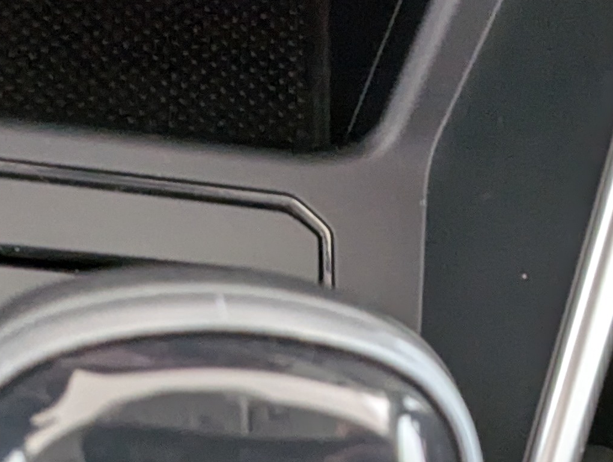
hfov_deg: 30.2
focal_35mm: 64
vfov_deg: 20.8
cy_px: 613
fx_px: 1135
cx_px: 333
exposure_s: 1/23.5
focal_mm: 2.35
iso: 256
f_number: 2.2
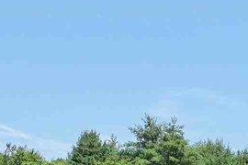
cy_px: 400
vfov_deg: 8.5
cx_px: 361
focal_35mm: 148
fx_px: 1019
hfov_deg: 13.2
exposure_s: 1/1600
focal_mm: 12.29
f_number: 2.8
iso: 170
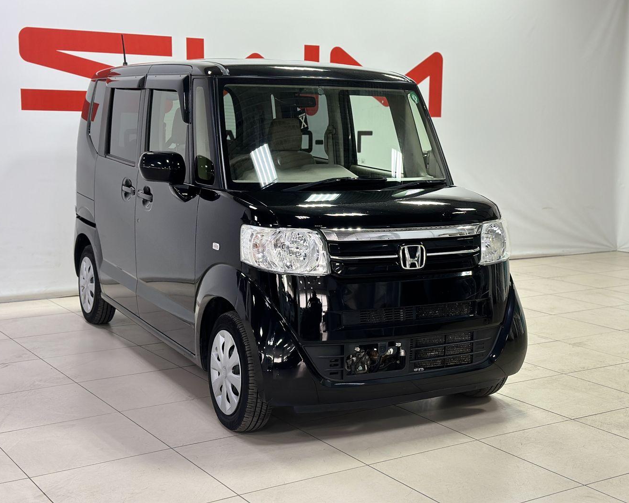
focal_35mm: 51
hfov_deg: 36.7
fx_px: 949
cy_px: 247
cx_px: 306
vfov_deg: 29.7
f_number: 1.78
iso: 125
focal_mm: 6.86
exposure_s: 1/100
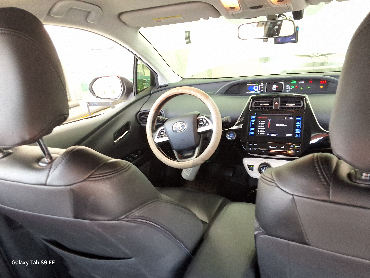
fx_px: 299
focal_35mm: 28
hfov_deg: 63.4
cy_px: 139
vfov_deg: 49.7
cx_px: 185
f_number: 1.9
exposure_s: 1/40
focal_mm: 2.91
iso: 125
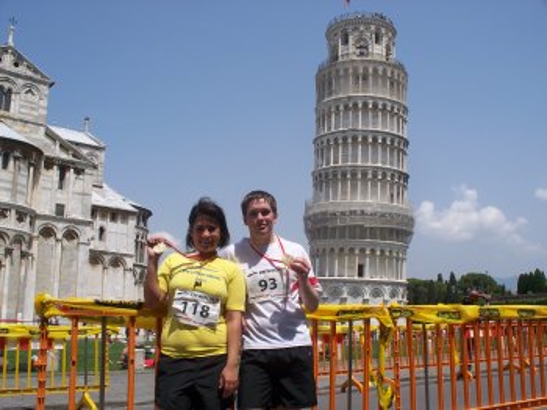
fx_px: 568
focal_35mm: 36
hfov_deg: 51.4
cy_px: 205
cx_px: 274
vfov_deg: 39.6
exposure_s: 1/640
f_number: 5
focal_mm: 7.5
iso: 80
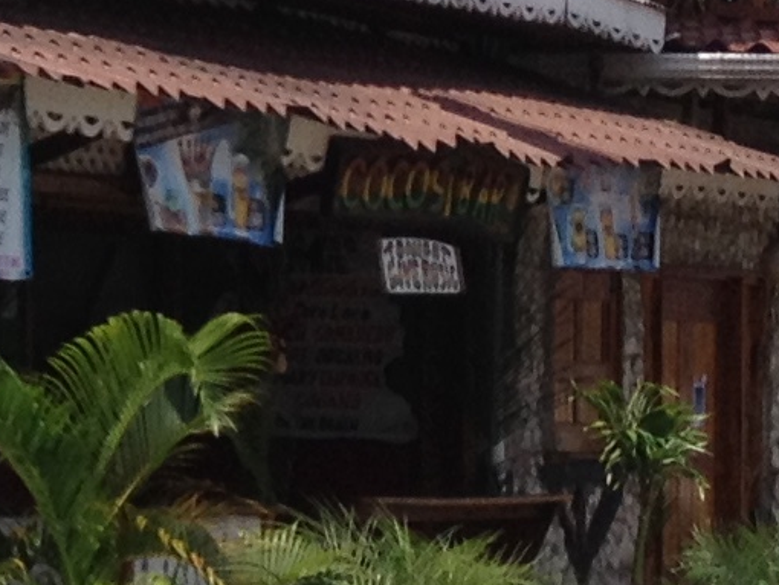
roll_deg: -1.0
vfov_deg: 6.6
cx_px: -631
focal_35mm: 224
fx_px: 5043
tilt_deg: +0.0
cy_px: 75
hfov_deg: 8.5
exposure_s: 1/1972
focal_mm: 4.28
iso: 50
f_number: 2.4
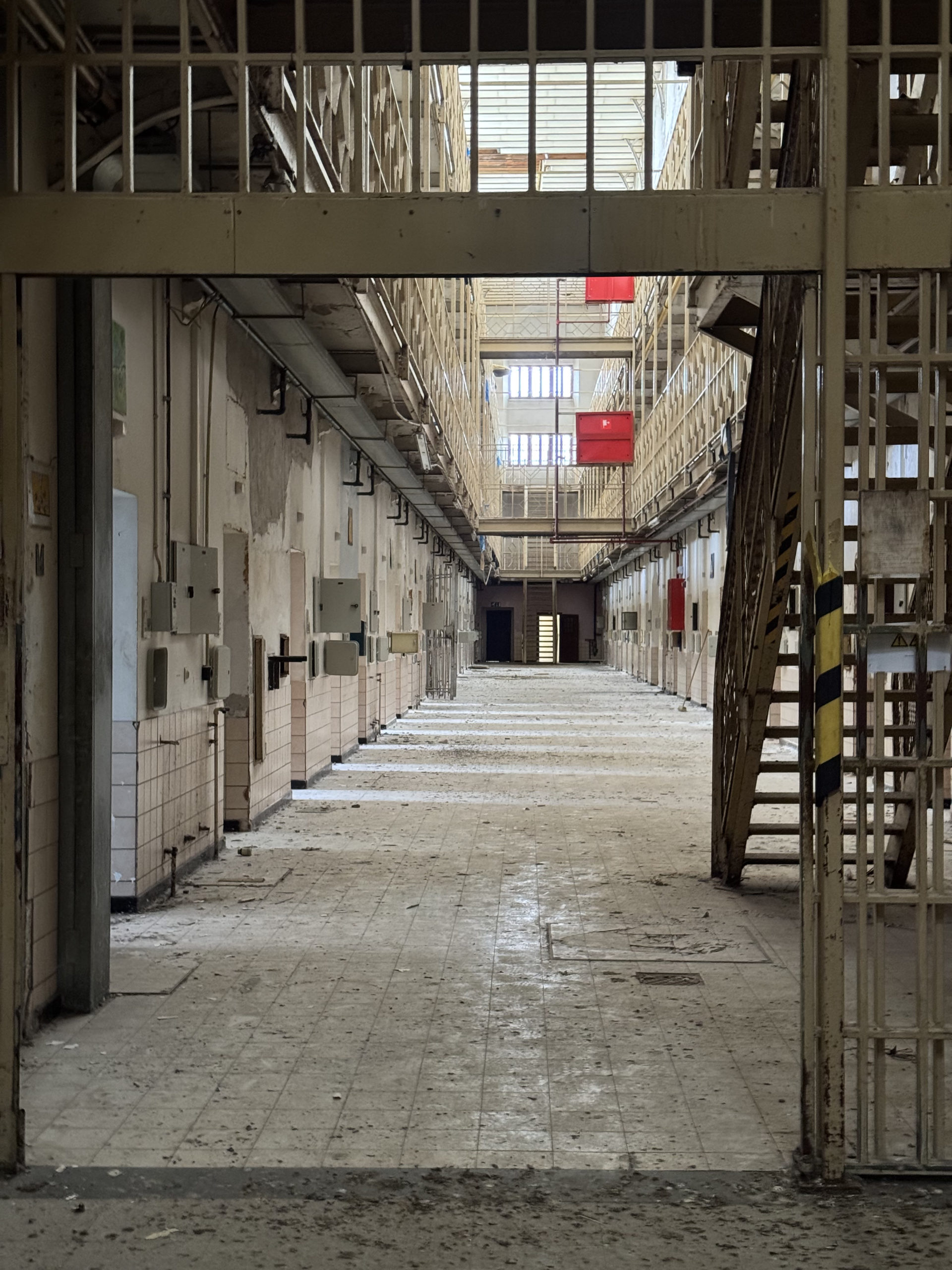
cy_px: 635
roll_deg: -0.4
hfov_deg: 30.3
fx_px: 1760
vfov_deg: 39.7
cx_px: 476
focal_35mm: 48
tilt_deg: +0.0
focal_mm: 6.76
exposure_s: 1/30
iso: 640
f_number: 1.78
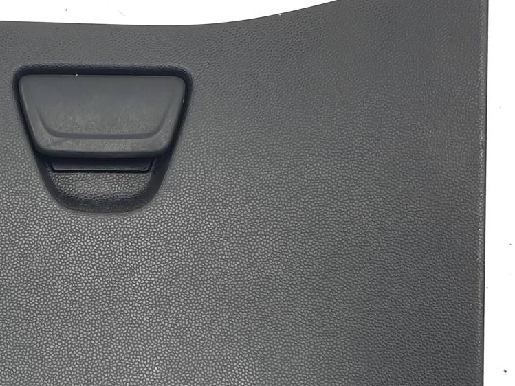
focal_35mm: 50
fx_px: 744
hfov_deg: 36.8
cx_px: 100
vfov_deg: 28.9
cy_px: 262
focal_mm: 4.3
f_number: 2.4
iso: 50
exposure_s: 1/148
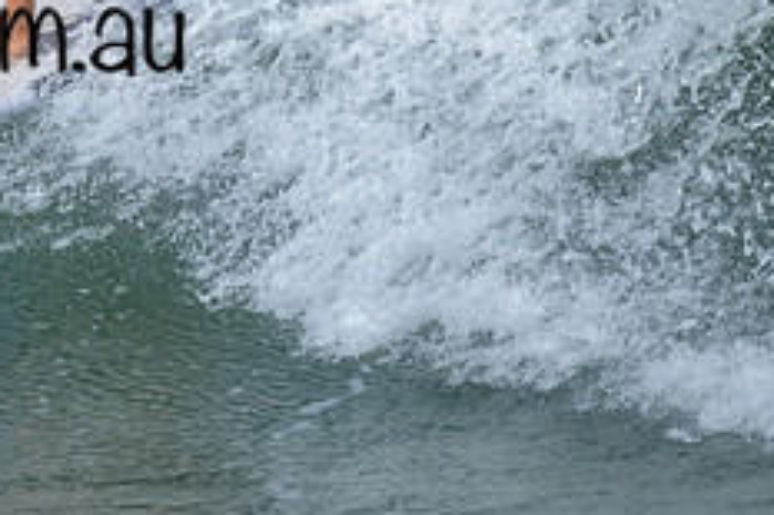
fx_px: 58867
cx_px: 138
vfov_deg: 0.5
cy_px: 46
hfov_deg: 0.8
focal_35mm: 2740
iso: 200
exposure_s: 1/2000
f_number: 6.3
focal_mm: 800
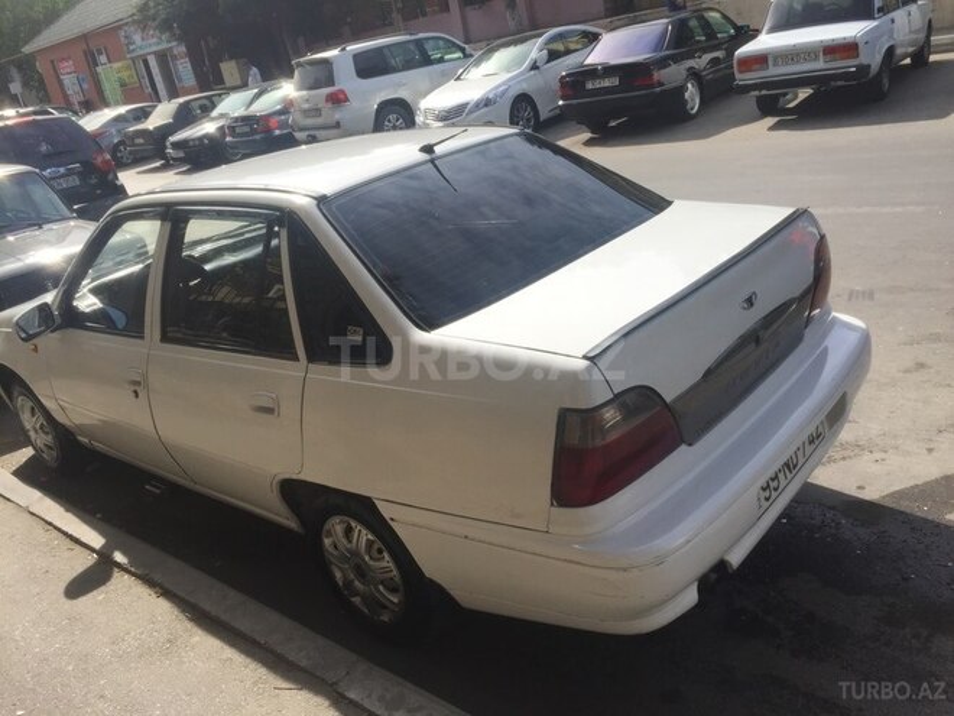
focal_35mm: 29
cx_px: 477
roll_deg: +10.1
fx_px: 799
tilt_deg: -21.0
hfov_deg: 61.7
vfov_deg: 48.2
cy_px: 358
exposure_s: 1/1582
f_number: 2.2
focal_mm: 4.15
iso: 32
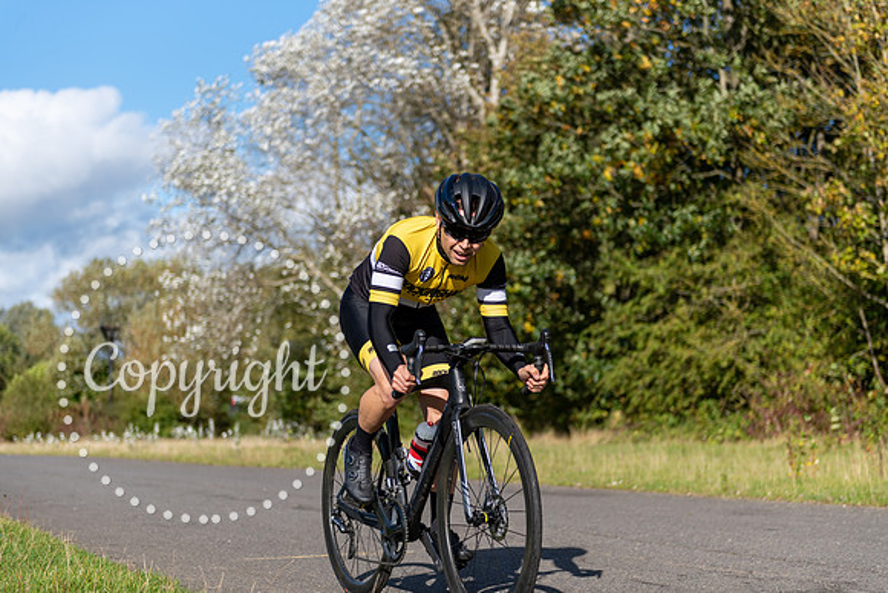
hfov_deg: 32.4
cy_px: 296
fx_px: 1530
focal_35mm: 62
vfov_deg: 21.9
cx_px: 444
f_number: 2.8
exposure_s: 1/3200
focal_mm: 62
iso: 160
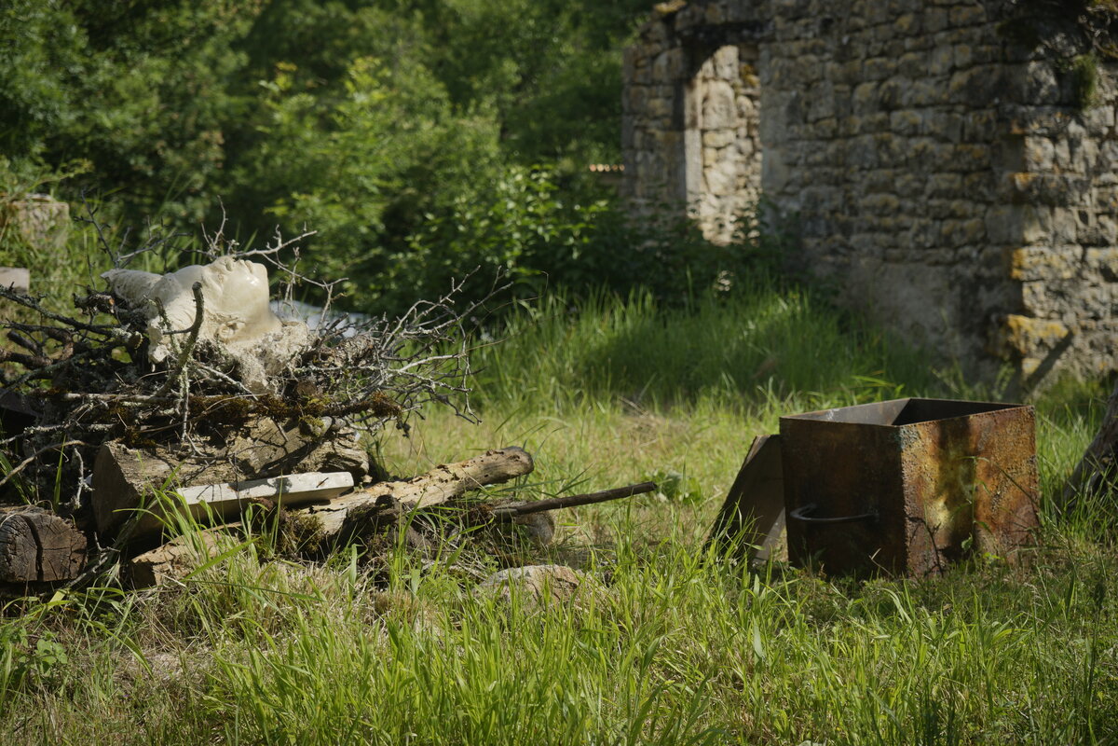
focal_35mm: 67
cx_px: 559
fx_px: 2081
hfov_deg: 30.1
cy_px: 373
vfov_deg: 20.3
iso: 50
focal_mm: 67
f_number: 5.6
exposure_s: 1/500
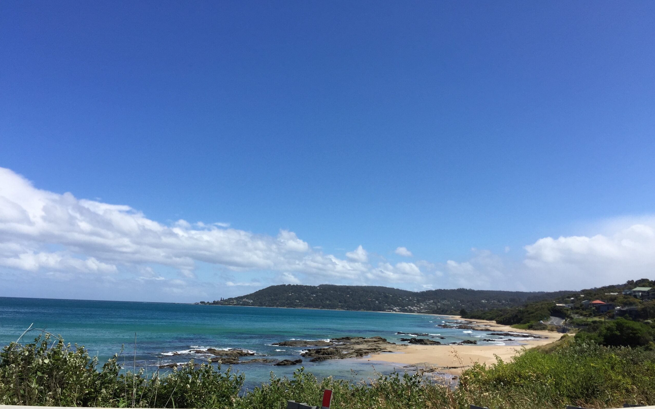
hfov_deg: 61.2
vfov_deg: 40.5
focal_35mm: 31
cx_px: 329
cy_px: 226
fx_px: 553
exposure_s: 1/3300
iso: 32
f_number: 2.2
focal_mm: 4.15
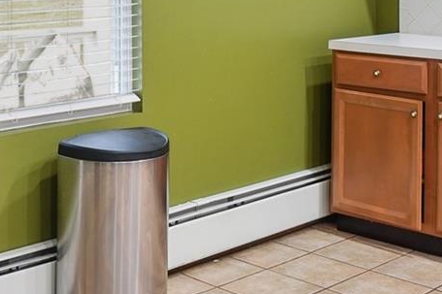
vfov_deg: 18.0
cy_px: -58
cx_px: 161
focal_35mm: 72
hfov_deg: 28.0
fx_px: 884
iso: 400
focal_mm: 16
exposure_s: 1/2.5
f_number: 9
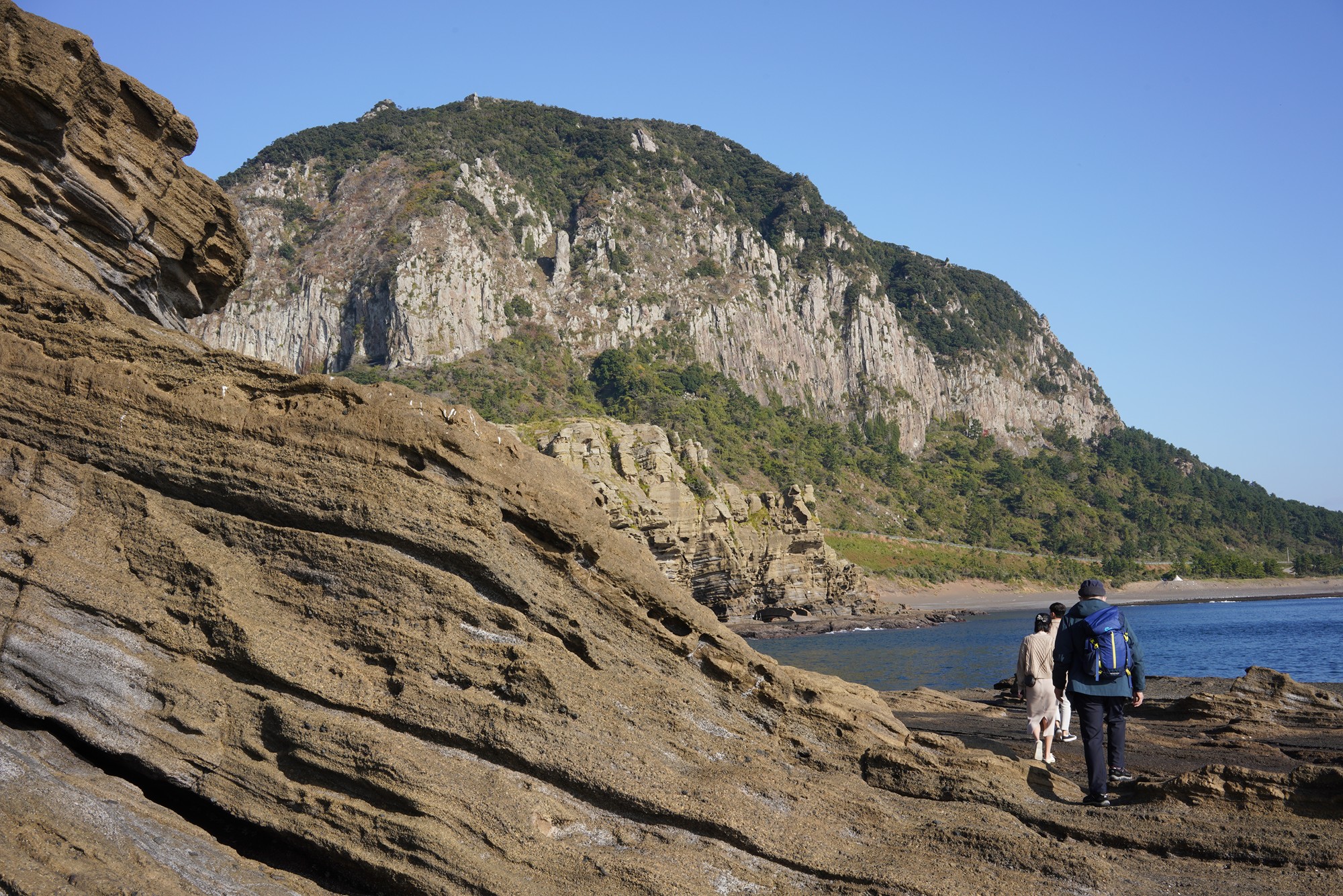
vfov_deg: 37.9
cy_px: 448
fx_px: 1306
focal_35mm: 35
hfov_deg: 54.4
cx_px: 672
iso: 200
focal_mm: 35
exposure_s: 1/100
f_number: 16
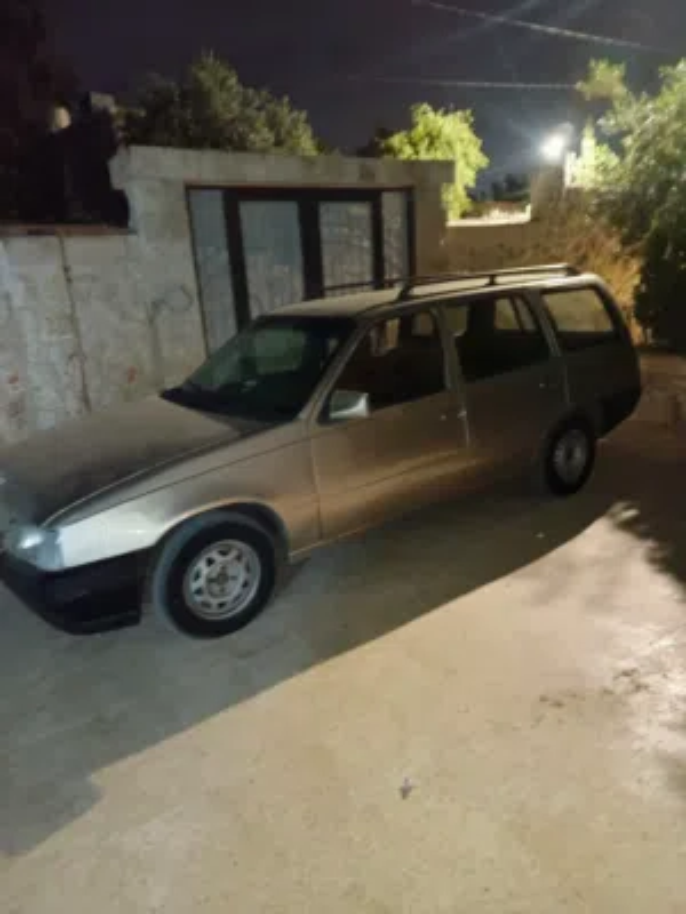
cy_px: 457
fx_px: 608
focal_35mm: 23
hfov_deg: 58.9
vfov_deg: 73.9
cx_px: 343
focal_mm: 5.25
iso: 16000
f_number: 1.75
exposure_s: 1/14.3
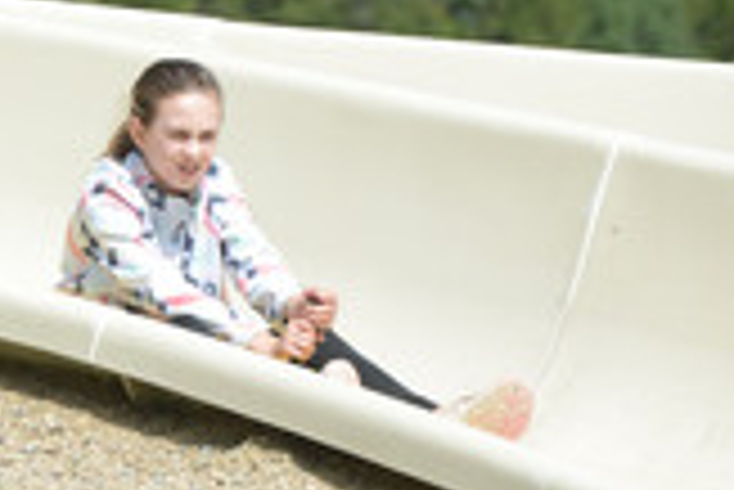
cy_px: 267
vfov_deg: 2.9
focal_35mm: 478
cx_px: -144
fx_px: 9754
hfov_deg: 4.3
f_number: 6.3
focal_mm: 195
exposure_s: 1/640
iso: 200
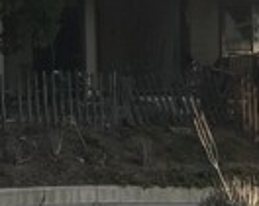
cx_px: 12
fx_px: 1017
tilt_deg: +1.8
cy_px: 59
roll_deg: +1.0
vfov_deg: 11.5
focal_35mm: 133
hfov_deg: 14.3
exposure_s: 1/1182
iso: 20
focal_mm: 3.99
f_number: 1.8
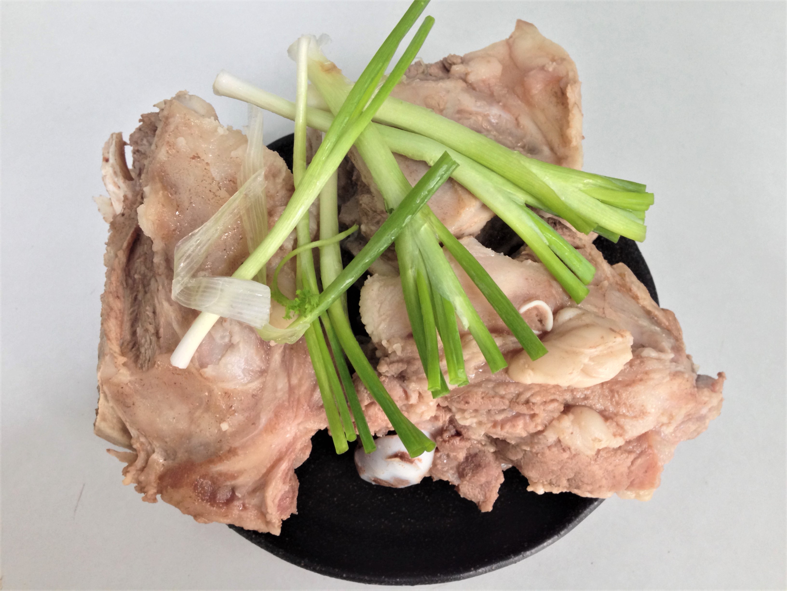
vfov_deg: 42.9
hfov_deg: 55.4
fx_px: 750
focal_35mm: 33
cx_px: 394
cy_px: 296
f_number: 2.4
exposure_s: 1/20
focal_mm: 4.12
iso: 125
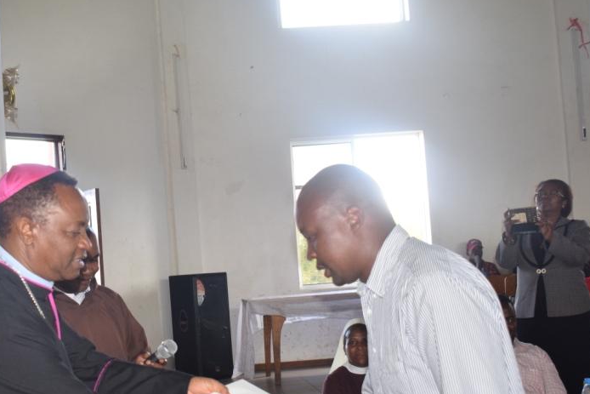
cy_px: 254
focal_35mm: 60
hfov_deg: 33.2
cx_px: 195
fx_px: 979
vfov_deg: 22.7
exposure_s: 1/100
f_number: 5
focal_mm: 27
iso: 800
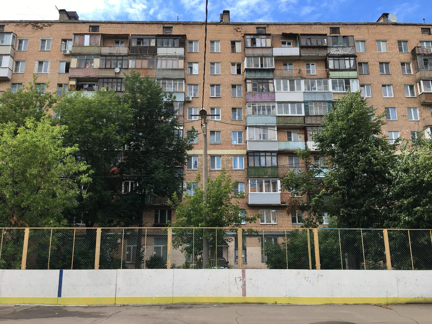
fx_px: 362
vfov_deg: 48.2
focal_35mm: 29
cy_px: 162
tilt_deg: +14.8
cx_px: 216
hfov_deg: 61.7
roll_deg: -0.4
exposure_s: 1/320
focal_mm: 4.15
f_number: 2.2
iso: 25
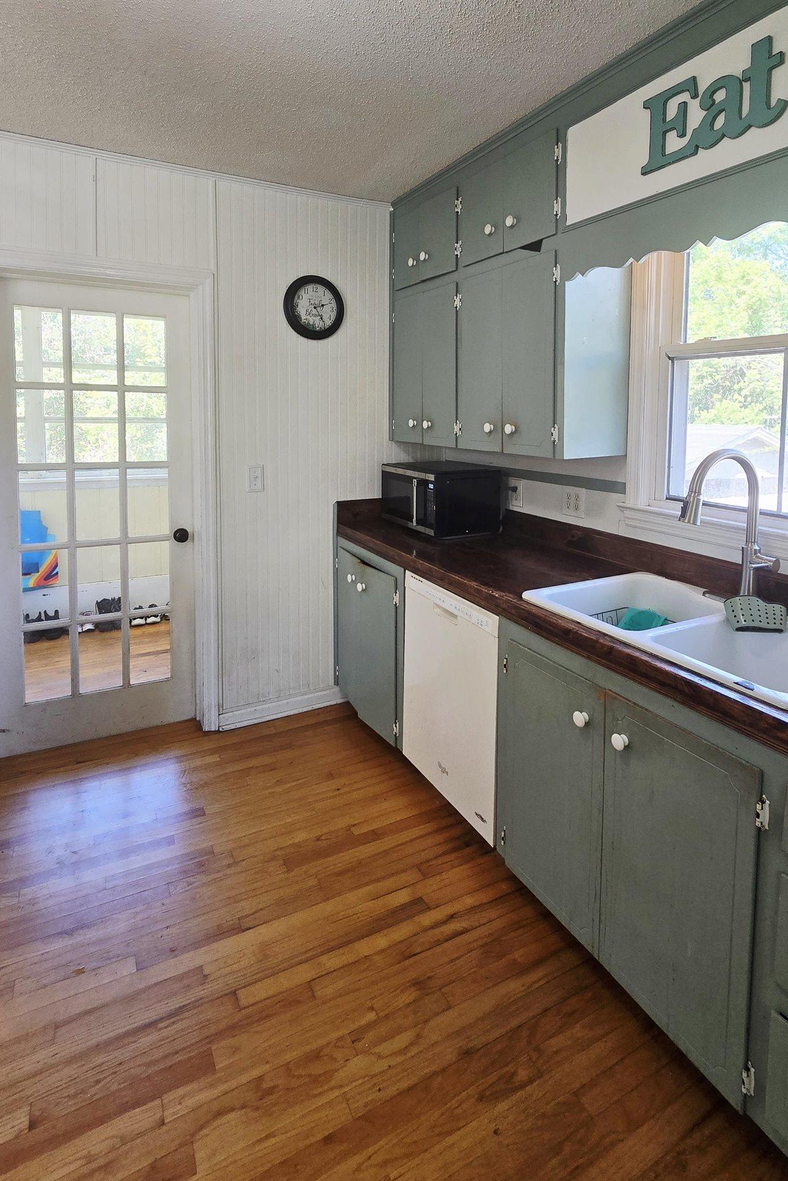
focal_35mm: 17
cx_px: 426
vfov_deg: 91.7
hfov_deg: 70.3
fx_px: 558
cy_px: 454
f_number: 2.2
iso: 64
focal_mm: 2.2
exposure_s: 1/60.2
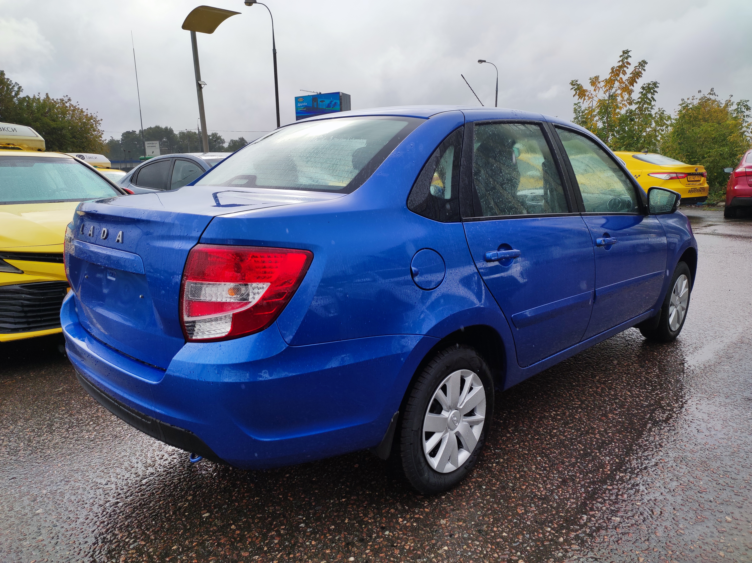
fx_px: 369
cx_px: 376
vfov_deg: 74.6
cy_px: 282
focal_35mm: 17
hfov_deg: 91.1
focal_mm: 4.74
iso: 50
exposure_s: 1/982
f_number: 1.79
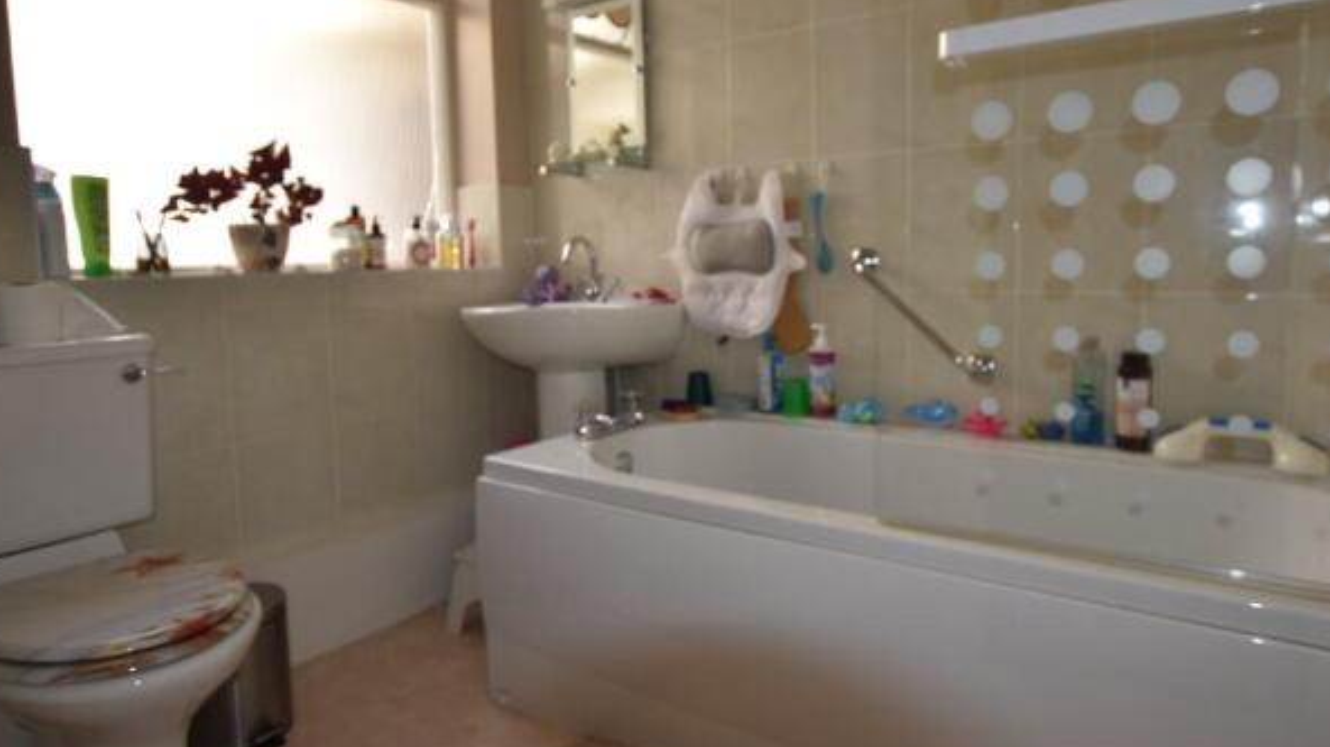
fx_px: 796
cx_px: 701
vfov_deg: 50.2
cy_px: 329
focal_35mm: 23
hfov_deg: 79.7
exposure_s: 1/60
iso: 140
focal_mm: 13
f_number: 3.5
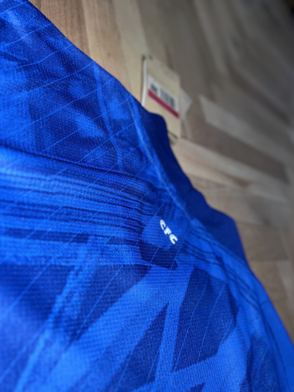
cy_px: 196
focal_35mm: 26
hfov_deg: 53.1
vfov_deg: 67.3
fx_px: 294
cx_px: 147
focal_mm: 5.7
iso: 50
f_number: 1.5
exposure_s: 1/33
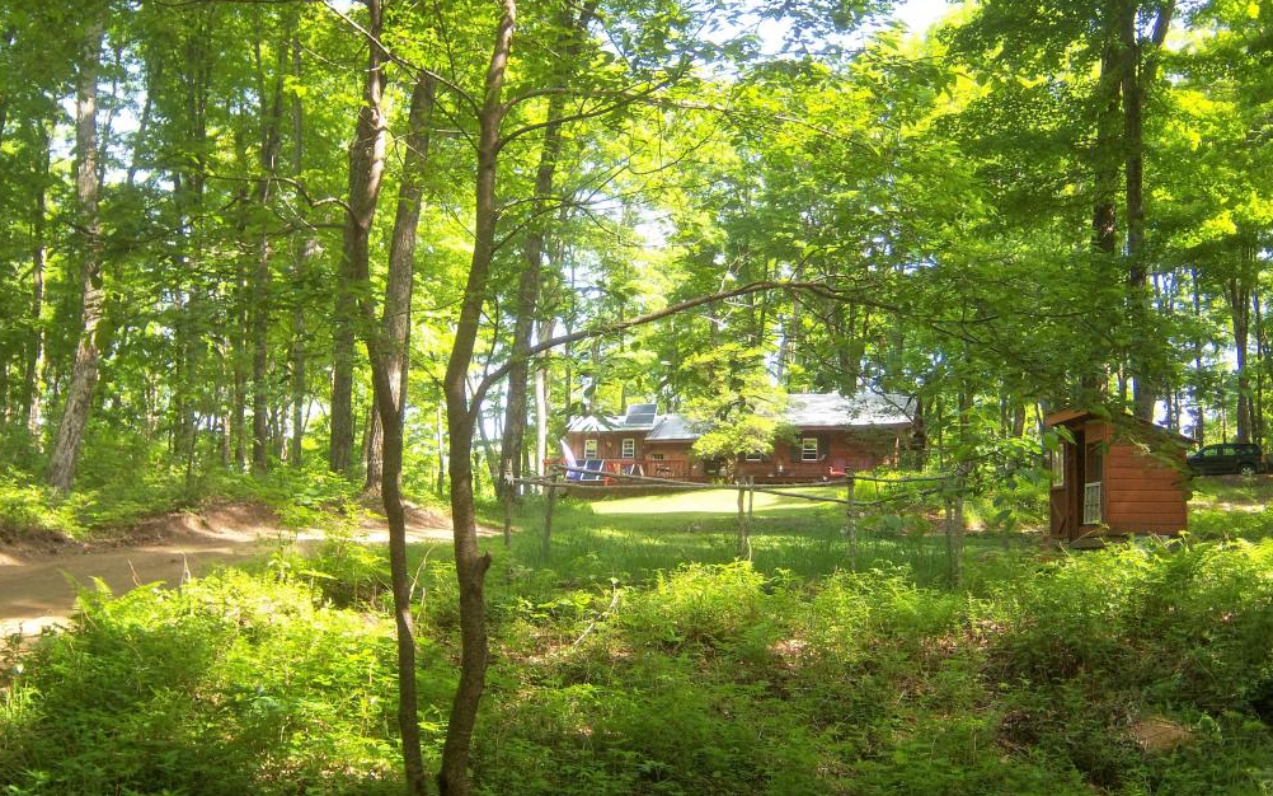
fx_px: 1353
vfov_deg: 32.7
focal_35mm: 39
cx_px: 633
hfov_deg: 50.4
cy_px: 435
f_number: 2.8
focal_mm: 7.5
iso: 80
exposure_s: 1/125
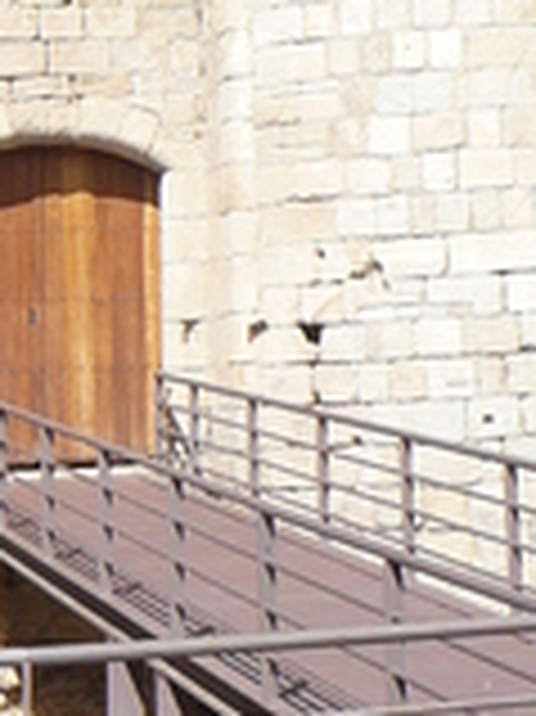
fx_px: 2729
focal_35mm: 132
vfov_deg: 14.0
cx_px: 369
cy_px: -374
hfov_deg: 11.2
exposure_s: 1/400
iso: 80
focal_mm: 5.2
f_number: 5
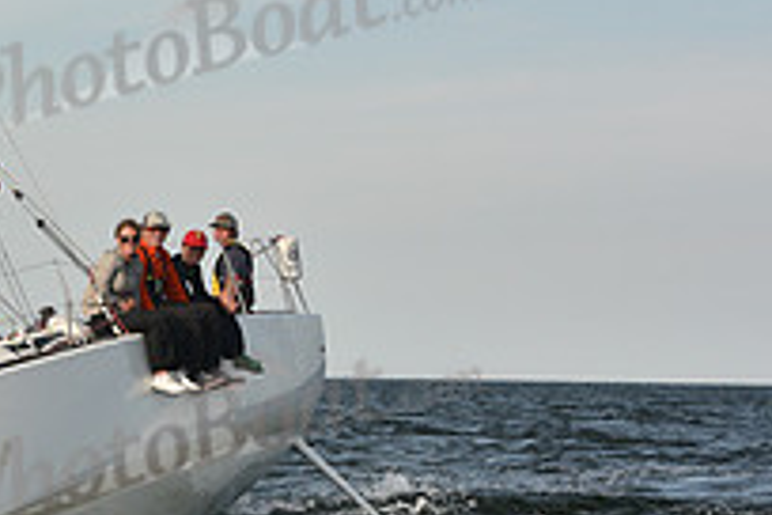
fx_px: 4267
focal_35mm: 199
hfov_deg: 10.1
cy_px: 290
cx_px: -242
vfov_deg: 6.9
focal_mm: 70
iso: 250
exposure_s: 1/640
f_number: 5.6
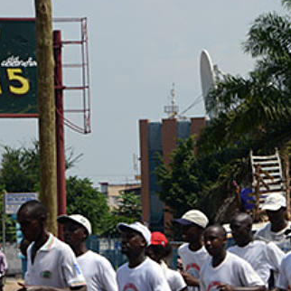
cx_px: 263
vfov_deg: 4.9
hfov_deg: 4.9
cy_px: 239
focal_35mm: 356
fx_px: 3386
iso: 320
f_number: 16
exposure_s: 1/250
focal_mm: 135
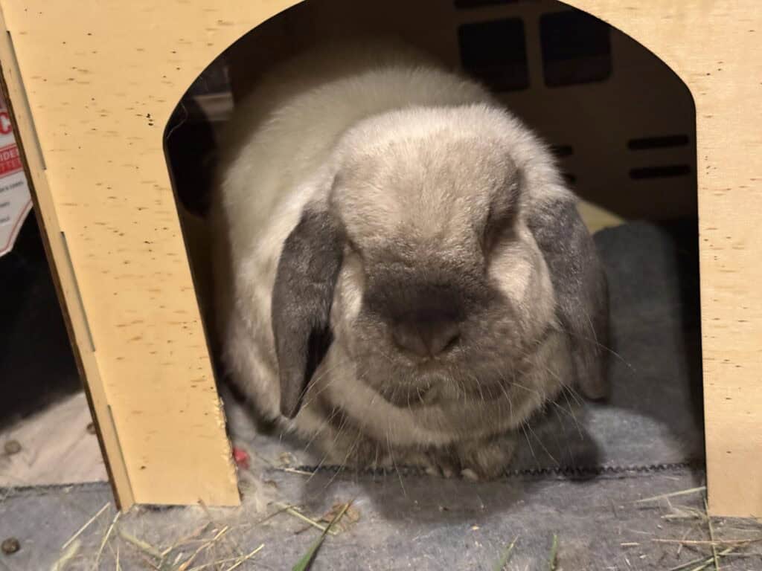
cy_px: 286
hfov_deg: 39.7
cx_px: 381
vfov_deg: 30.3
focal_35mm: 48
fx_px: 1057
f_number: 1.8
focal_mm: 6.8
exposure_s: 1/24
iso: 640
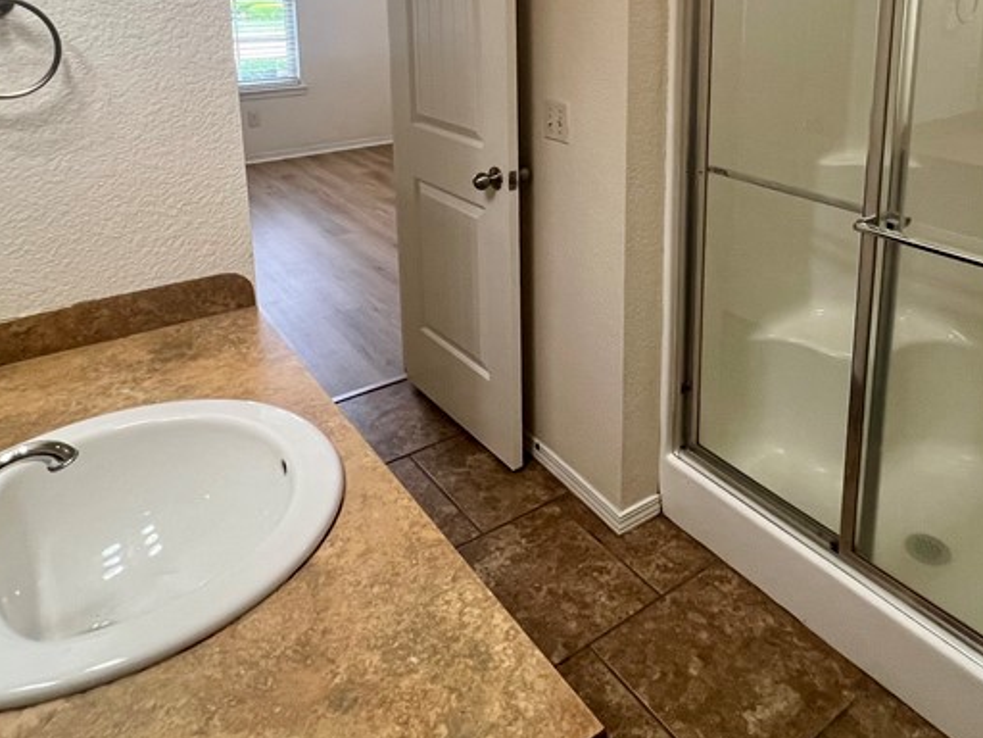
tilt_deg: -11.4
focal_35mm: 26
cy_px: 135
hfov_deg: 66.6
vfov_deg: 49.5
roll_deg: +0.2
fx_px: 738
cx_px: 593
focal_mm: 1.57
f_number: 1.8
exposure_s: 1/60
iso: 160
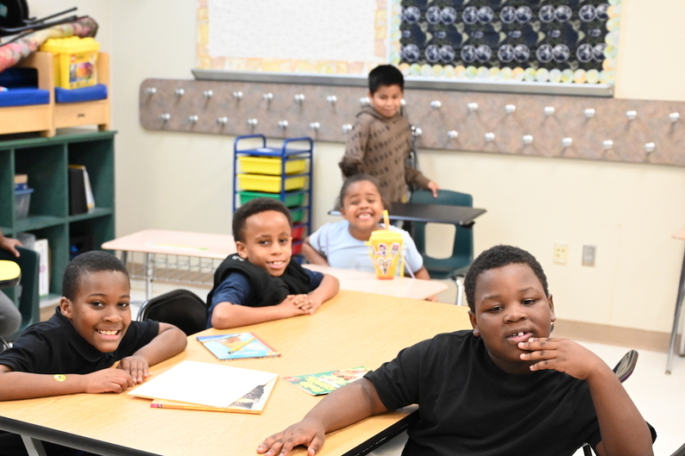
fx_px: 1103
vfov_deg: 23.3
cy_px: 274
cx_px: 267
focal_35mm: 58
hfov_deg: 34.4
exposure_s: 1/250
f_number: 4
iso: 6400
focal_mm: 45
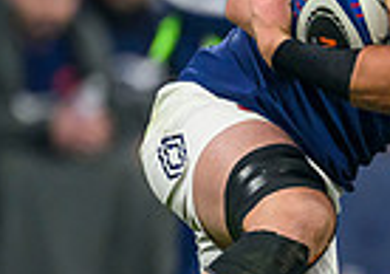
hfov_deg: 0.7
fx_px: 31652
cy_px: 175
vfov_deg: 0.5
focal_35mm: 2873
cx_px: 771
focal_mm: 560
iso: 3200
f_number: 4
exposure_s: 1/1600
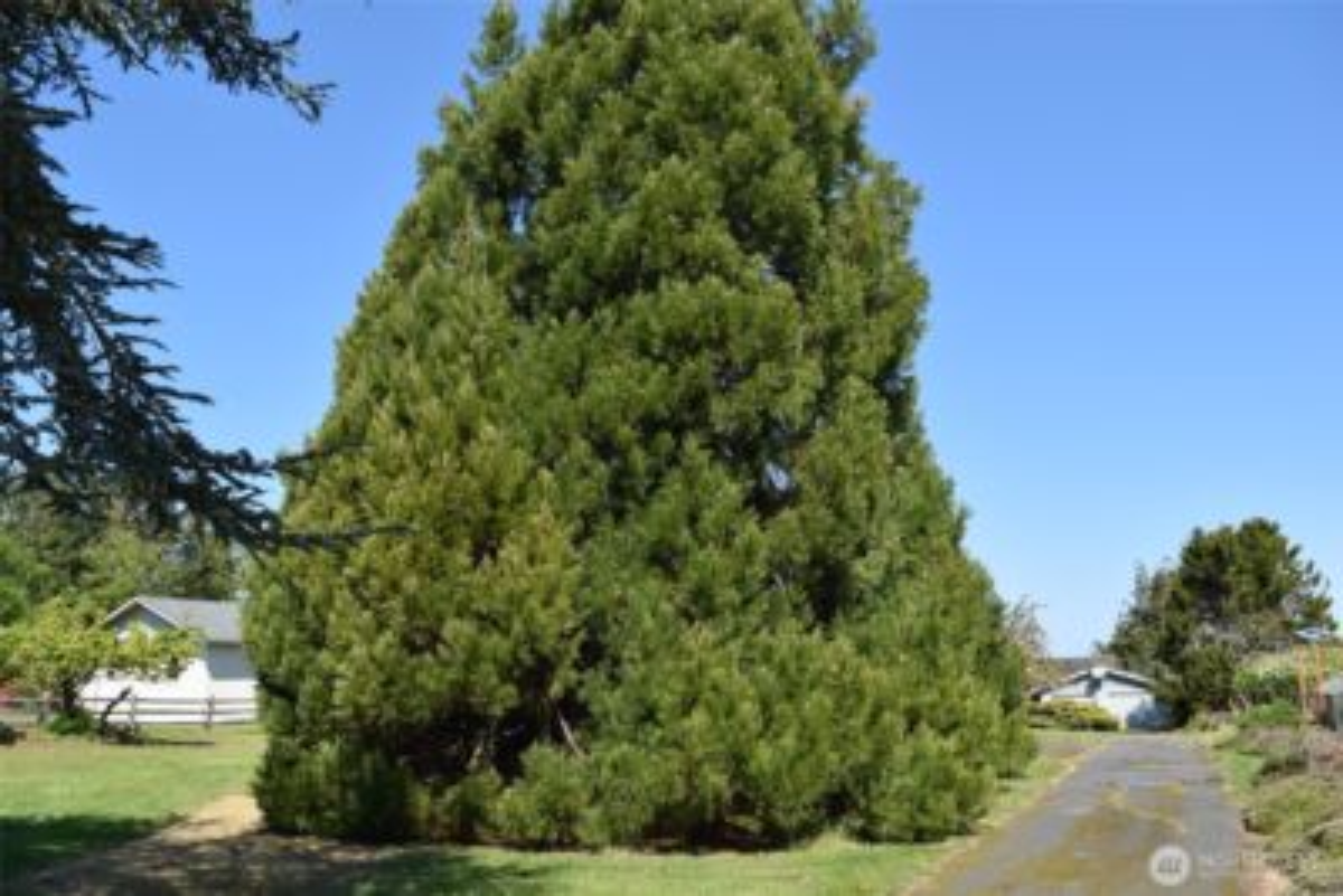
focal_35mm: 27
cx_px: 672
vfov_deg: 48.0
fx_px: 1008
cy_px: 448
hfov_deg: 67.4
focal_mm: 18
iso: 100
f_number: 7.1
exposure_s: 1/200
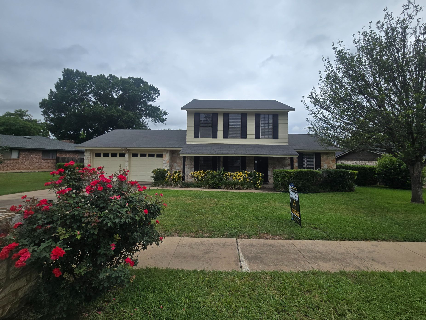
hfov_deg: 101.9
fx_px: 172
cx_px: 226
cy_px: 149
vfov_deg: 85.6
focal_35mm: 14
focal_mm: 2.2
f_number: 2.2
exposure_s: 1/2593
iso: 50
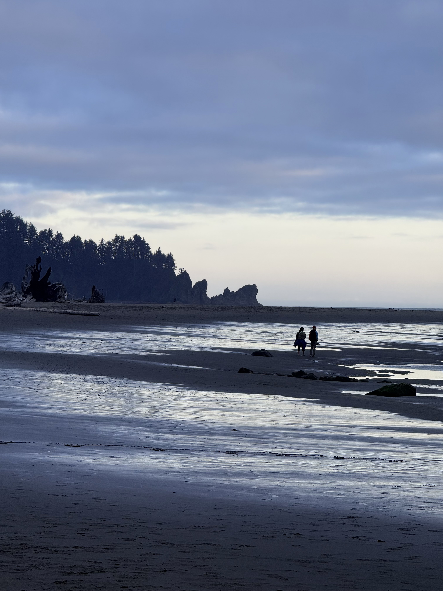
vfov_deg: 16.4
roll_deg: -1.2
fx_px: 2048
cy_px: 296
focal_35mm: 120
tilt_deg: +0.2
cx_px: 222
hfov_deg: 12.3
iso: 50
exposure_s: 1/318
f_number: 2.8
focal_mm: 15.66
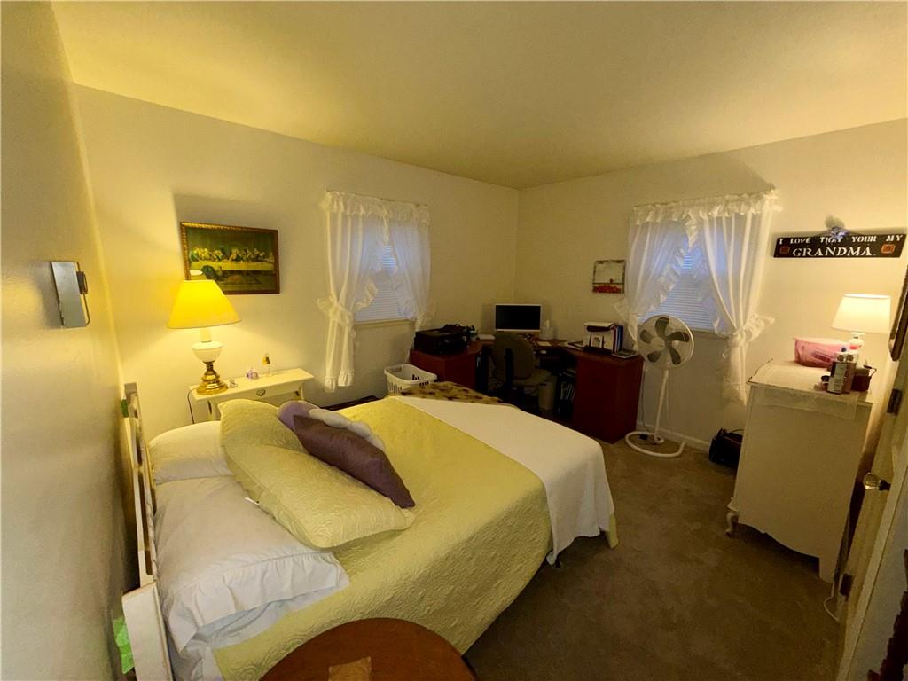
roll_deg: -1.7
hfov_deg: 102.1
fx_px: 367
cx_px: 454
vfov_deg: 85.7
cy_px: 340
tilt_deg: -10.7
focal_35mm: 14
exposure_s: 1/60
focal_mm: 2.22
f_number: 2.2
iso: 80
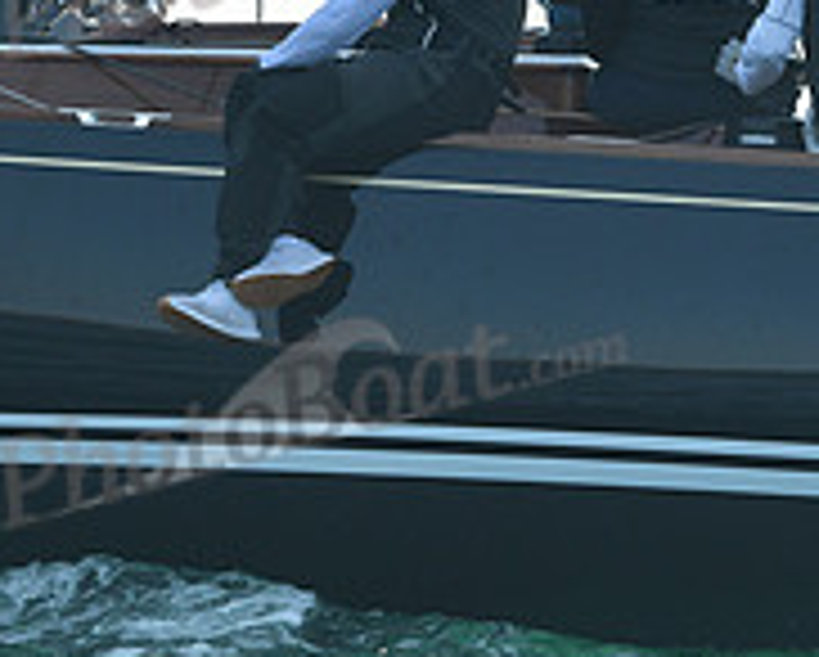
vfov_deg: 4.3
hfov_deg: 5.3
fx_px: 8833
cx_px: 864
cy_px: 115
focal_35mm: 364
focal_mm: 122
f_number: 5
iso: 320
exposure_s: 1/640
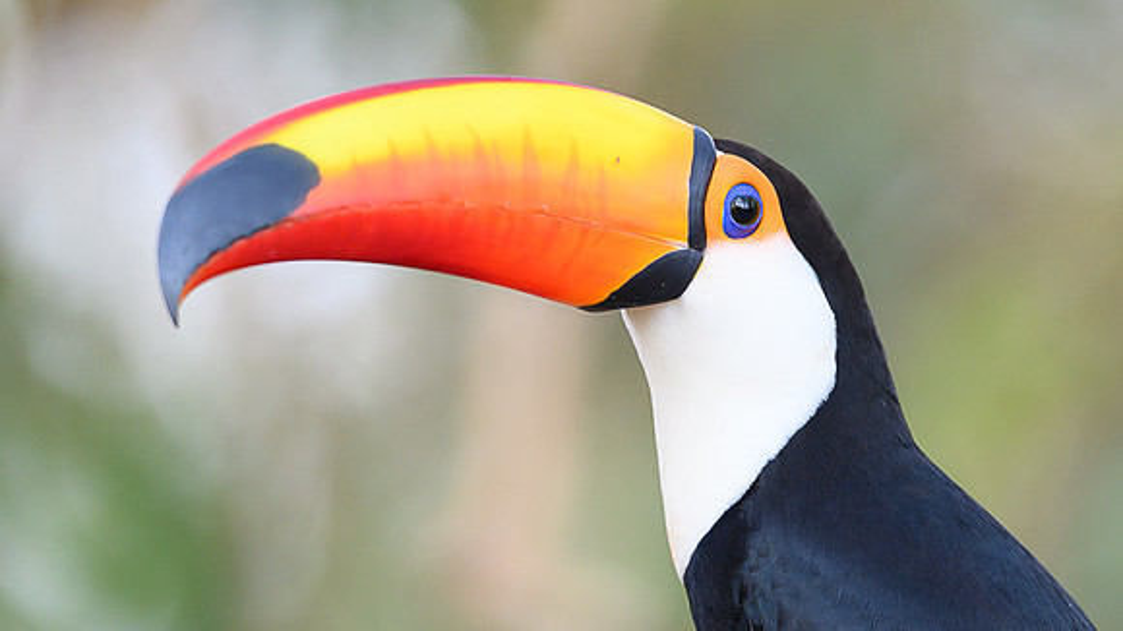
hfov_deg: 2.9
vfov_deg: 1.6
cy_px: 292
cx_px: 728
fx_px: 22031
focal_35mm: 740
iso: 2000
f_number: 4
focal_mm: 500
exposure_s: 1/1000
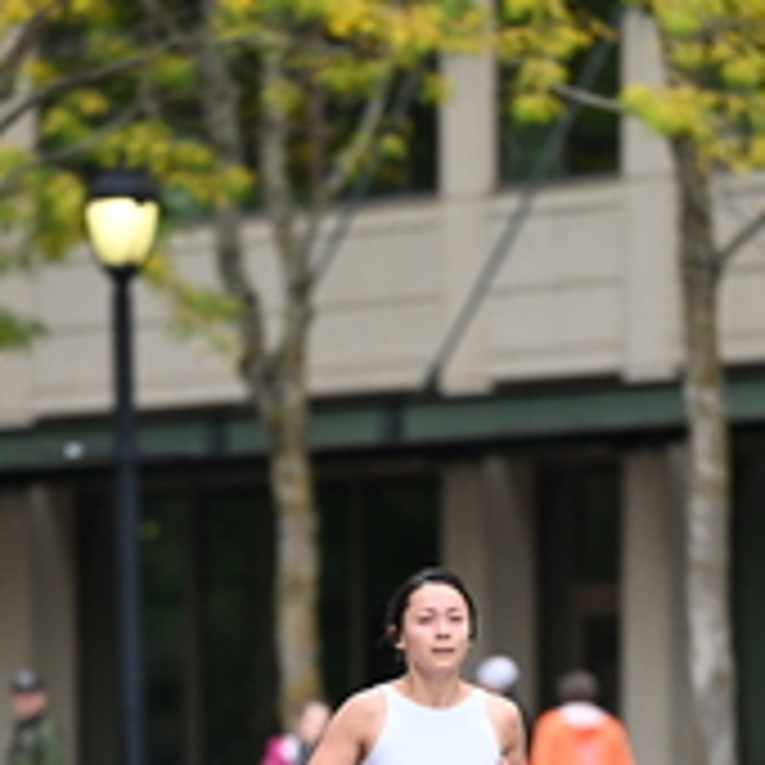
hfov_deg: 3.2
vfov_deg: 3.2
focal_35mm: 549
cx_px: 421
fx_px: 13727
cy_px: 778
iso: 640
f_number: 2.8
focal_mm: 200
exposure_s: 1/2000
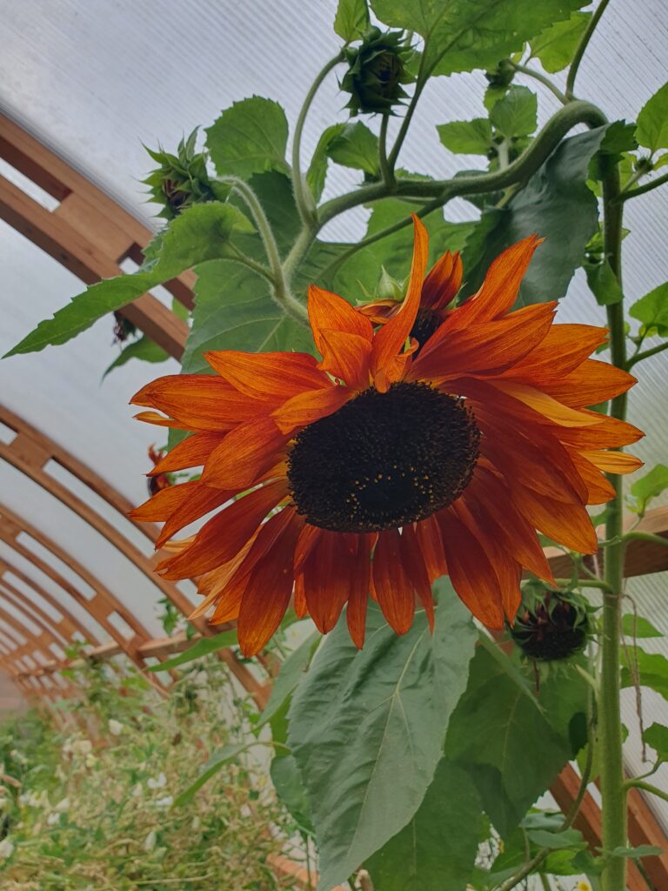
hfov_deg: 53.1
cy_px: 446
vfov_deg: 67.3
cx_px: 334
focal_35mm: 26
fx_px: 669
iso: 50
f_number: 2.4
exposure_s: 1/427
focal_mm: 4.32
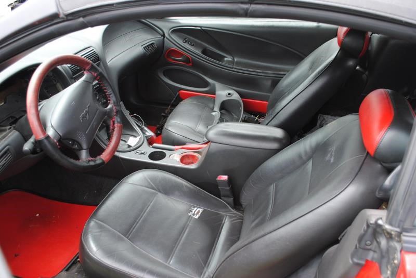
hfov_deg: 61.9
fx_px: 347
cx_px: 208
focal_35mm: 30
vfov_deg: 43.7
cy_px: 139
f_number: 5
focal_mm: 20
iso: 200
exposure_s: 1/100
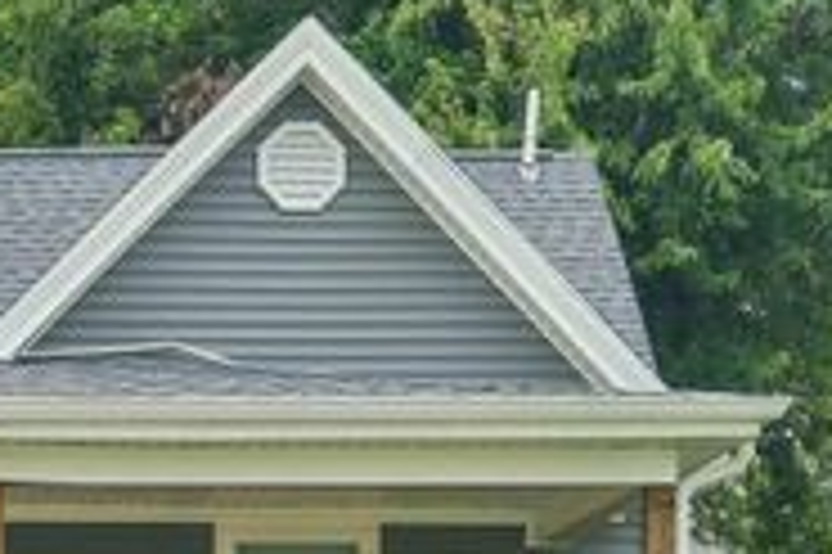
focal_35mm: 81
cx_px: 58
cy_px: 516
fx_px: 1870
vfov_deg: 16.6
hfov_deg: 24.3
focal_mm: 20
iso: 400
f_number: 9
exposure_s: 1/105
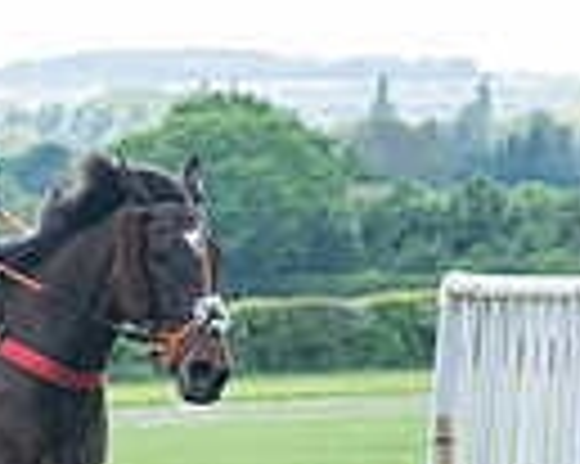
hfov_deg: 4.7
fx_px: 7084
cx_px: -78
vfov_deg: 3.7
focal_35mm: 413
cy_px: 379
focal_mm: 70
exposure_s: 1/4000
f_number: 4
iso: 1250
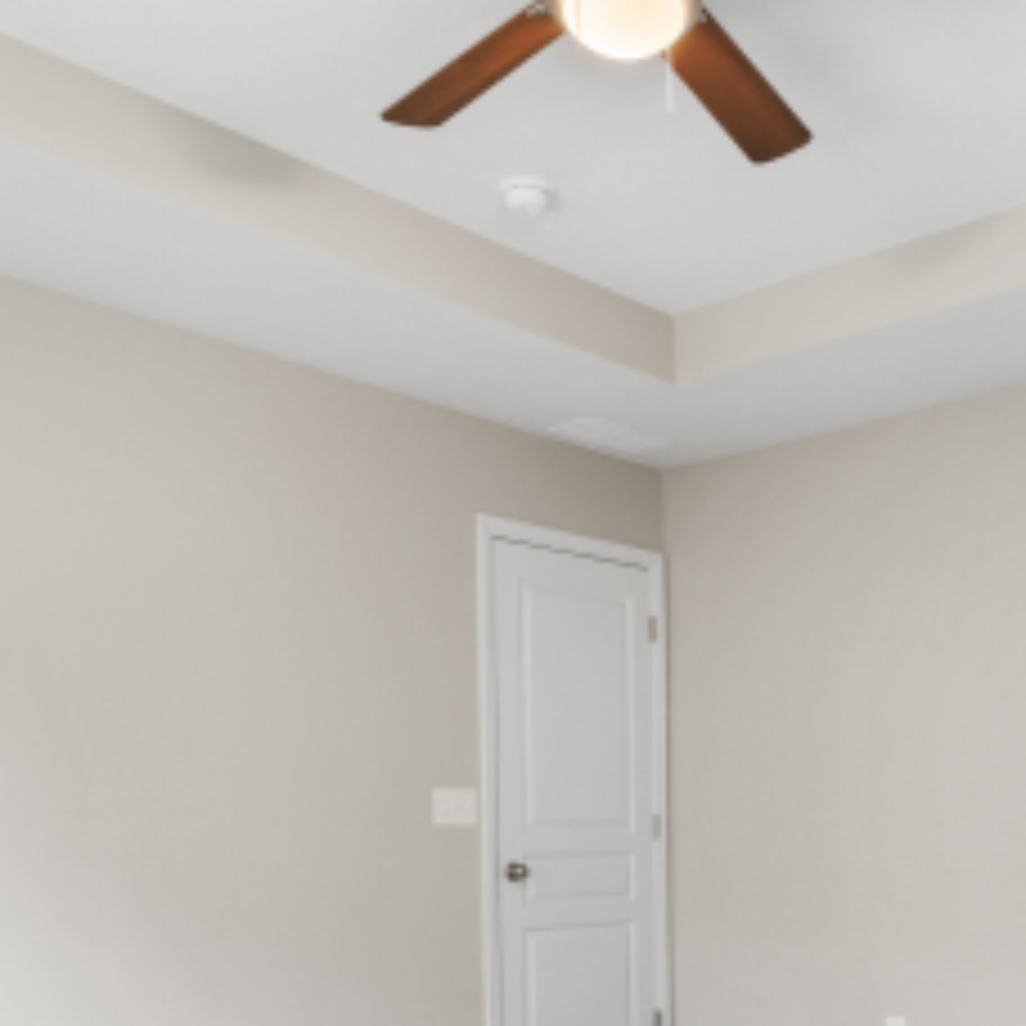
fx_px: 1408
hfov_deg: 39.2
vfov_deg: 38.0
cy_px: 868
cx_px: 742
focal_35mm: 42
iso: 1100
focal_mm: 15
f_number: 9
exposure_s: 1/15
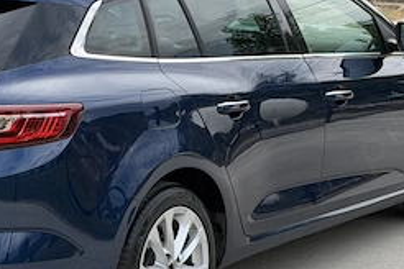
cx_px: 115
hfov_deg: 16.7
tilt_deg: -7.8
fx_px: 1369
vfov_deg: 11.2
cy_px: 105
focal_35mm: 122
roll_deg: +0.2
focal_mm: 6.76
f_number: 1.78
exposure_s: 1/1838
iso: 64
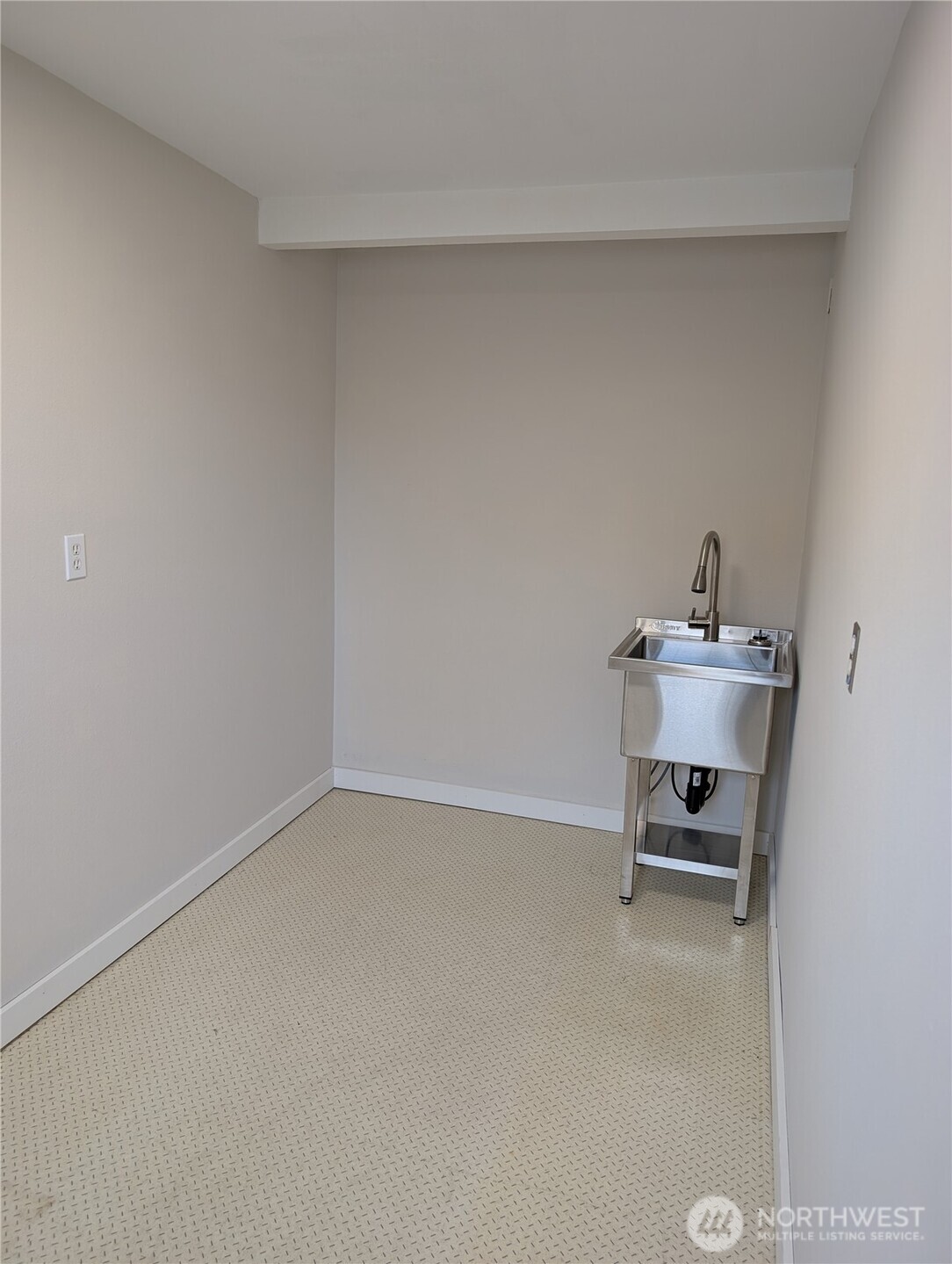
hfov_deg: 57.0
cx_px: 476
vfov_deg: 71.5
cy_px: 632
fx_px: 878
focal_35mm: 24
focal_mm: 6.9
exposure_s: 1/40
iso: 48
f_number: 1.68
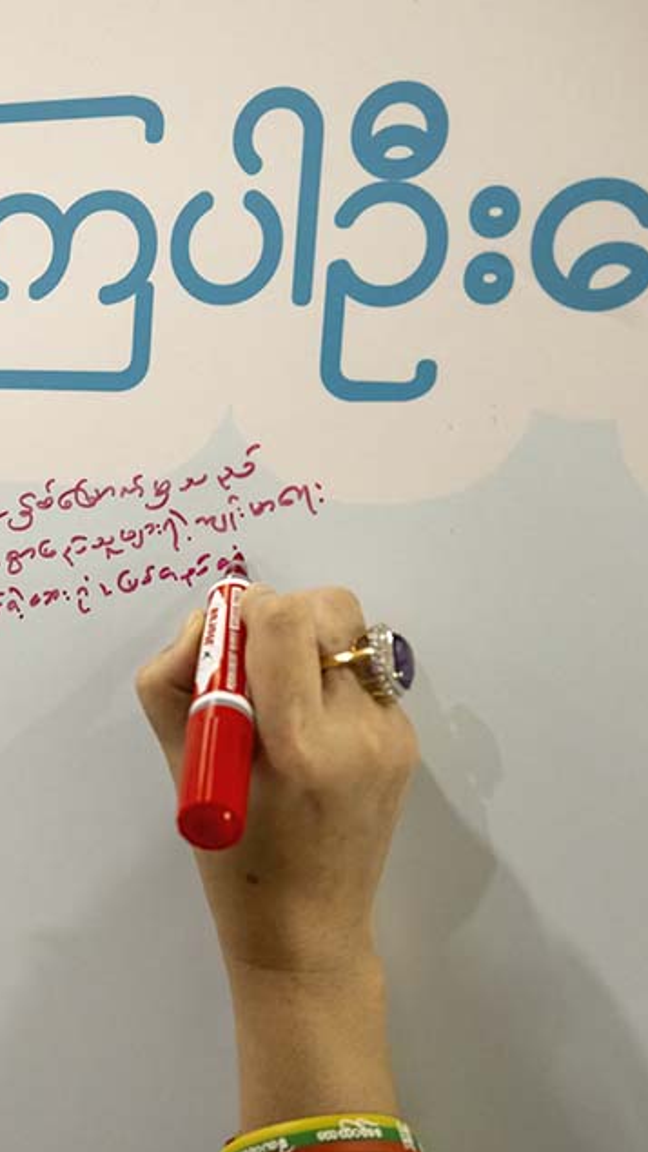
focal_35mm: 57
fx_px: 1742
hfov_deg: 20.1
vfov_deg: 36.6
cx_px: -73
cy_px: 579
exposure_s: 1/200
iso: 2500
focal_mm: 36
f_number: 5.6
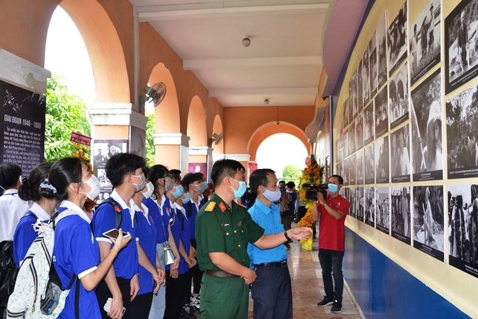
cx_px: 239
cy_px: 160
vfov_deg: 41.7
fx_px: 418
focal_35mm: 32
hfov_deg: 59.5
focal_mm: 21
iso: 400
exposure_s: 1/200
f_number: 5.6
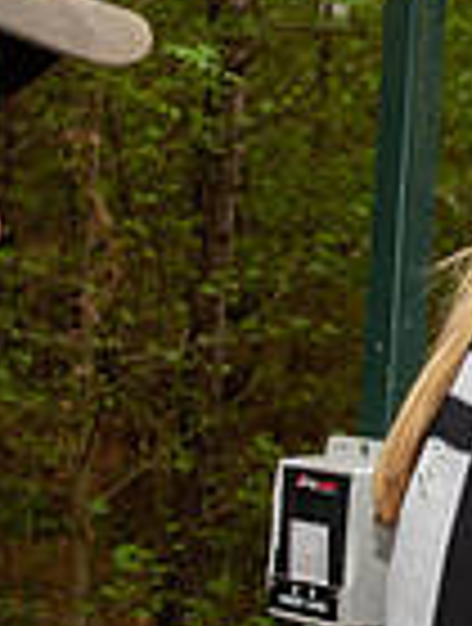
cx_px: 643
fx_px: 2172
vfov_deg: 16.4
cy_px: 297
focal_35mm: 120
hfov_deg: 12.0
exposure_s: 1/125
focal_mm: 30
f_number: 5
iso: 125
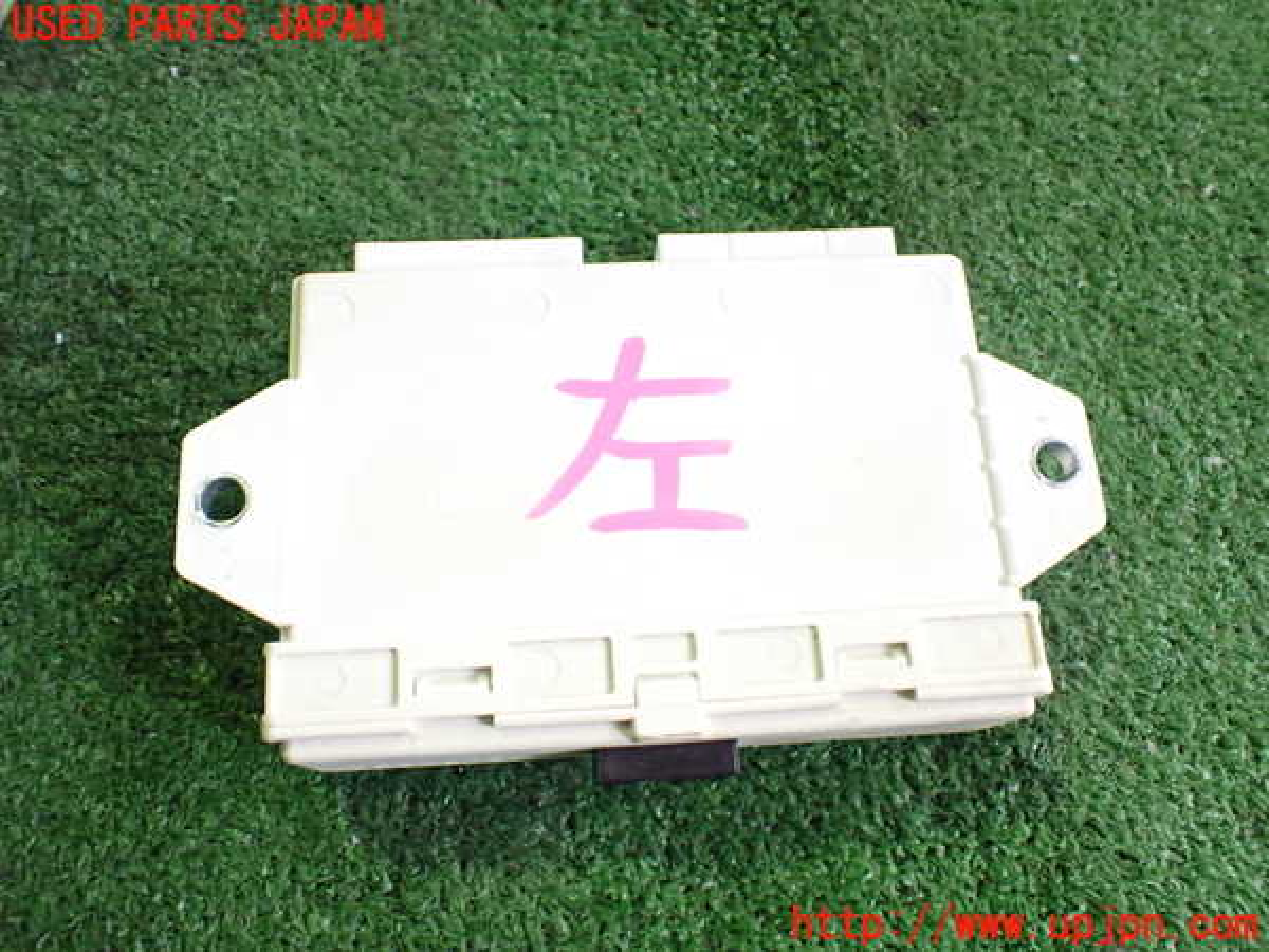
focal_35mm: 30
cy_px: 476
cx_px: 634
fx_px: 1100
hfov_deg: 60.0
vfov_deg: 46.8
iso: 800
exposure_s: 1/125
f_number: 2.3
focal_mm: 5.4
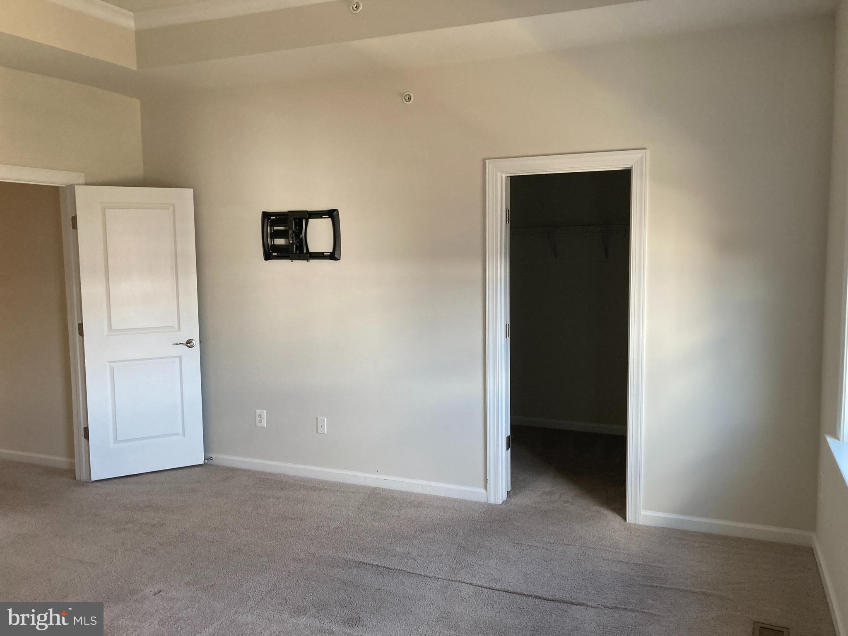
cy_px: 318
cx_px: 424
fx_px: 686
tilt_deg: -3.3
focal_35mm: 28
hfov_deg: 63.4
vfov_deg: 49.7
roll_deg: +0.9
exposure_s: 1/60
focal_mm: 3.99
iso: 100
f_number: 1.8
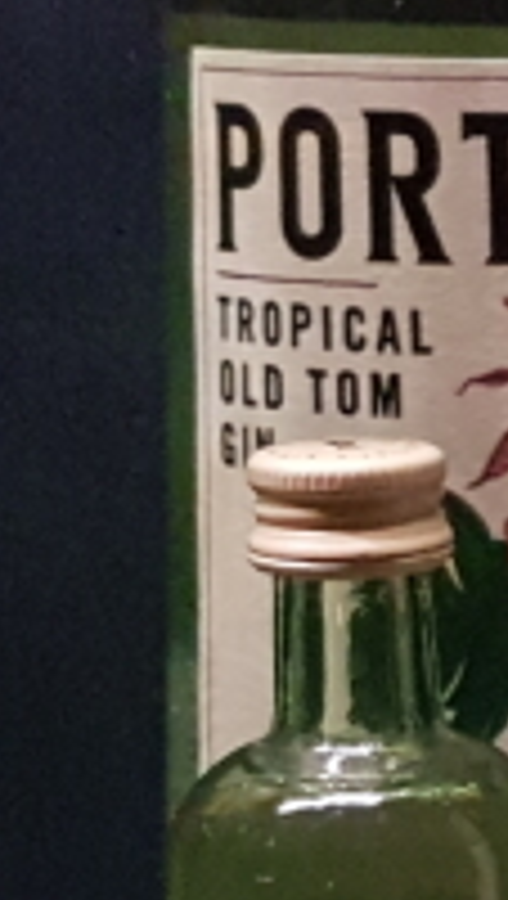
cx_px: 1128
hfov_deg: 10.8
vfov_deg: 21.4
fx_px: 2363
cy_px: 655
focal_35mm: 99
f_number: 1.7
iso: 640
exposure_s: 1/50
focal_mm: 4.2
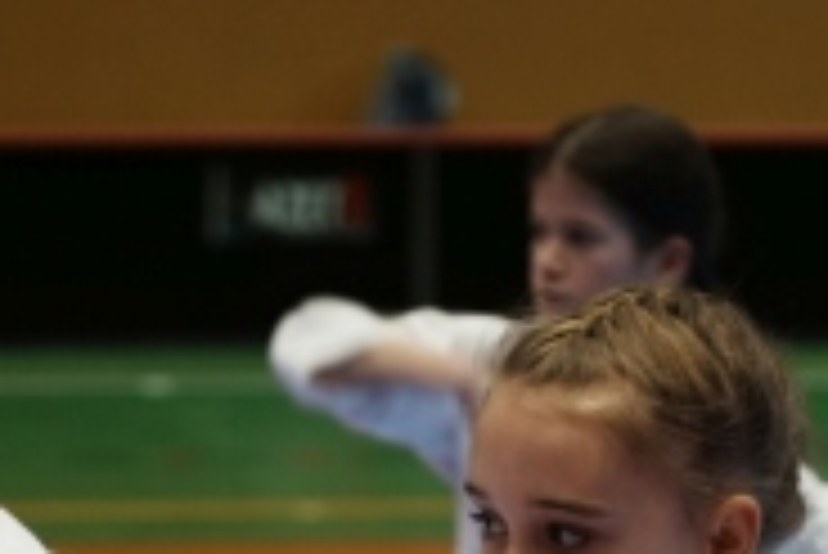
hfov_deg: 6.0
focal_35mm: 342
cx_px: 454
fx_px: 7872
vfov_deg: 4.0
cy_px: 1302
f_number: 4
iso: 640
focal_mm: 105
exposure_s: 1/100
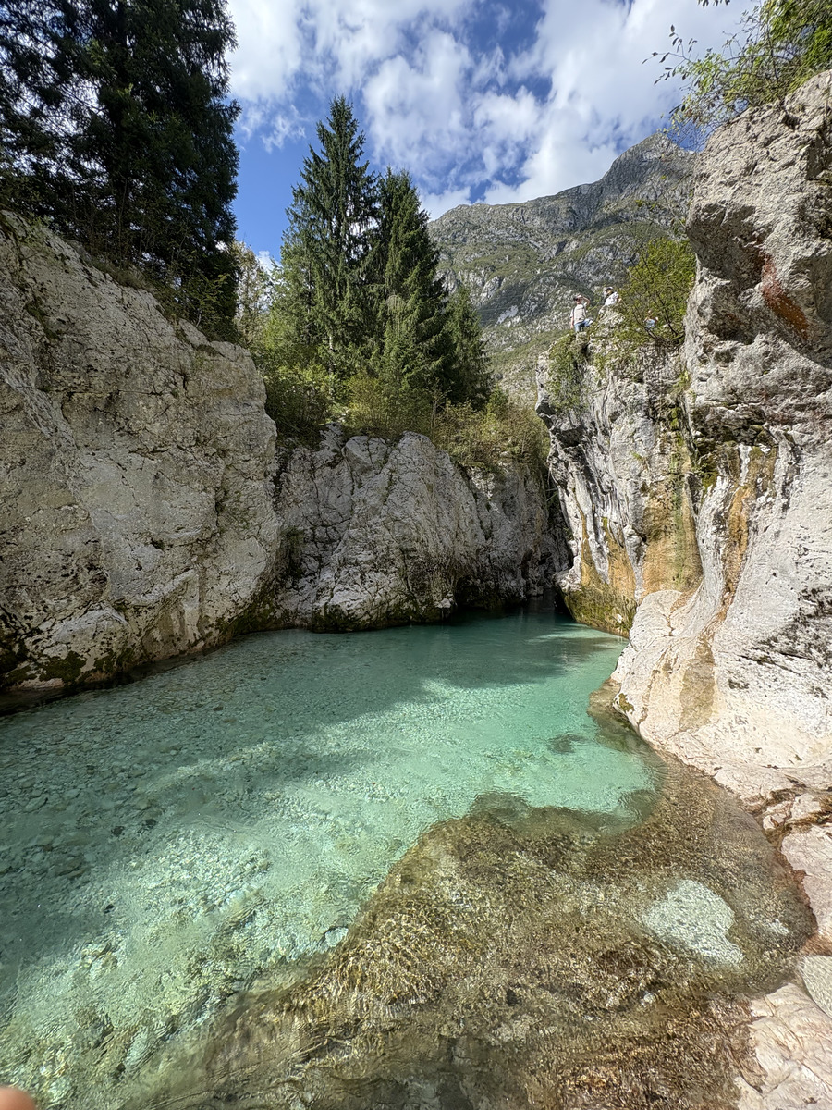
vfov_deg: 102.1
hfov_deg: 85.7
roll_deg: -2.2
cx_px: 416
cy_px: 555
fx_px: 449
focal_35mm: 14
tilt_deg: +1.6
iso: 40
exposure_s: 1/713
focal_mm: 2.22
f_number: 2.2
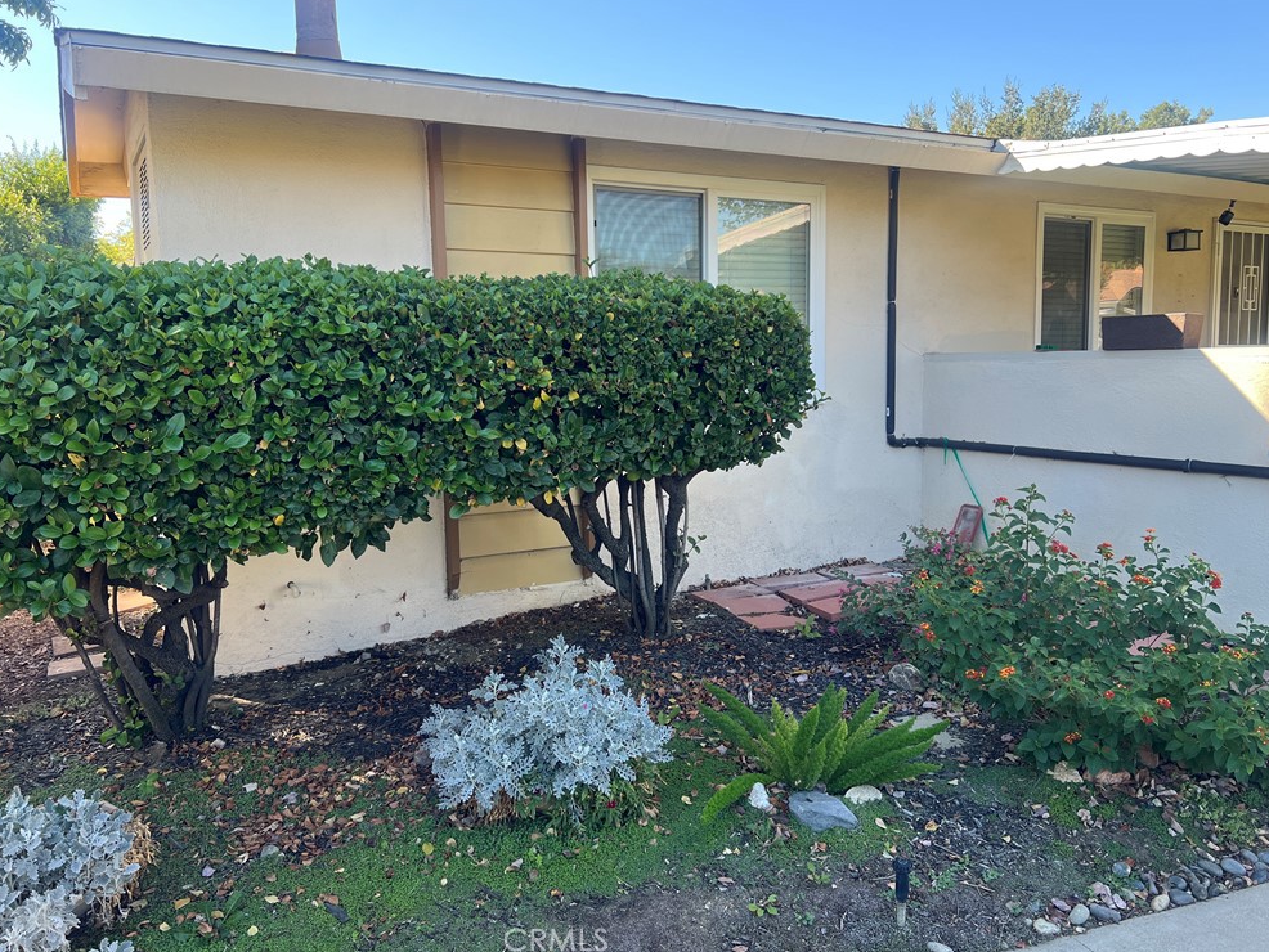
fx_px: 990
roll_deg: +0.7
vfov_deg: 51.4
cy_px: 464
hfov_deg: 65.3
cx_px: 641
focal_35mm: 27
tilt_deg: -6.3
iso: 50
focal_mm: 5.7
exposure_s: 1/380
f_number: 1.5
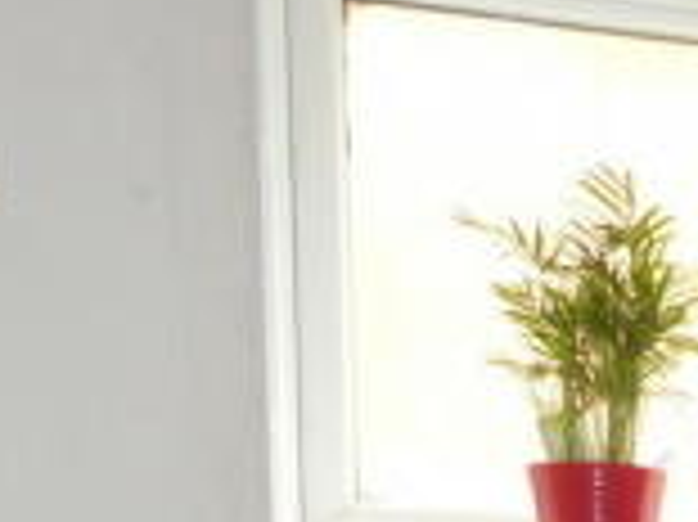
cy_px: 875
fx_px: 1894
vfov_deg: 14.2
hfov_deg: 16.9
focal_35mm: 94
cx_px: 1295
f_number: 3.4
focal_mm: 4.5
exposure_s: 1/30
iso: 200
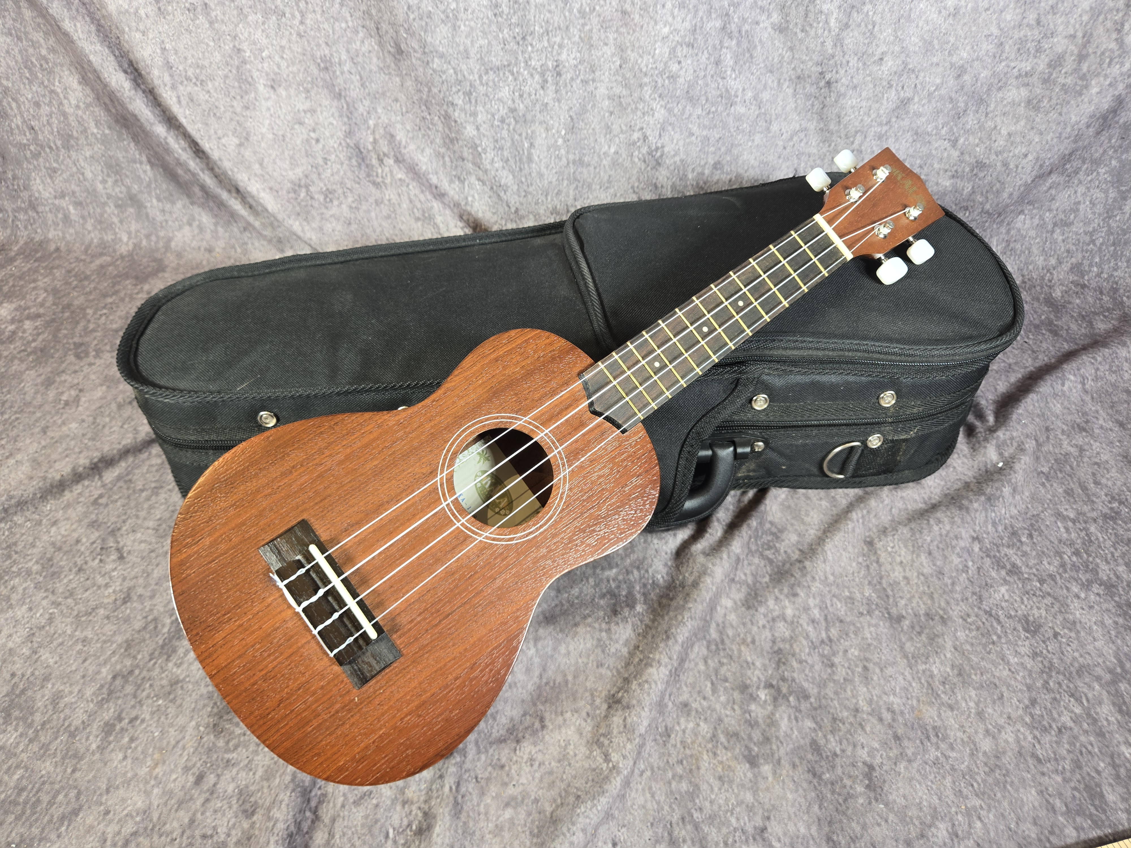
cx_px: 566
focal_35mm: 23
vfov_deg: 58.9
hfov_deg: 73.9
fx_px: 751
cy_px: 424
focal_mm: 5.4
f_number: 1.8
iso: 50
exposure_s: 1/120
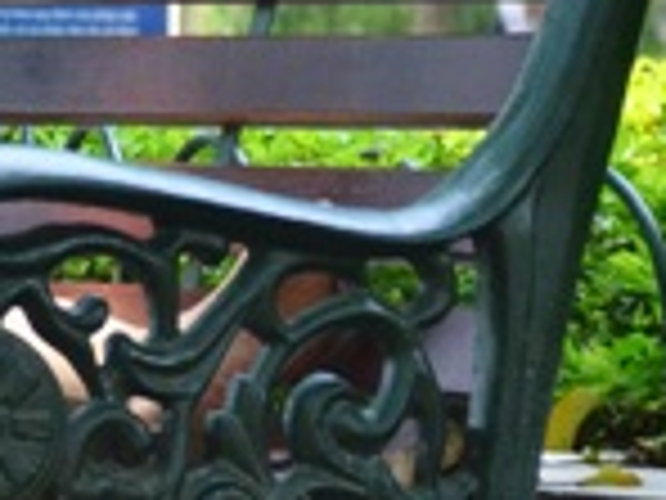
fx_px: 8985
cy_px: 52
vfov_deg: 3.2
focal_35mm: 467
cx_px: -338
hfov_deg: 4.2
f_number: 6.3
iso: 640
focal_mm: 80
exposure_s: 1/640
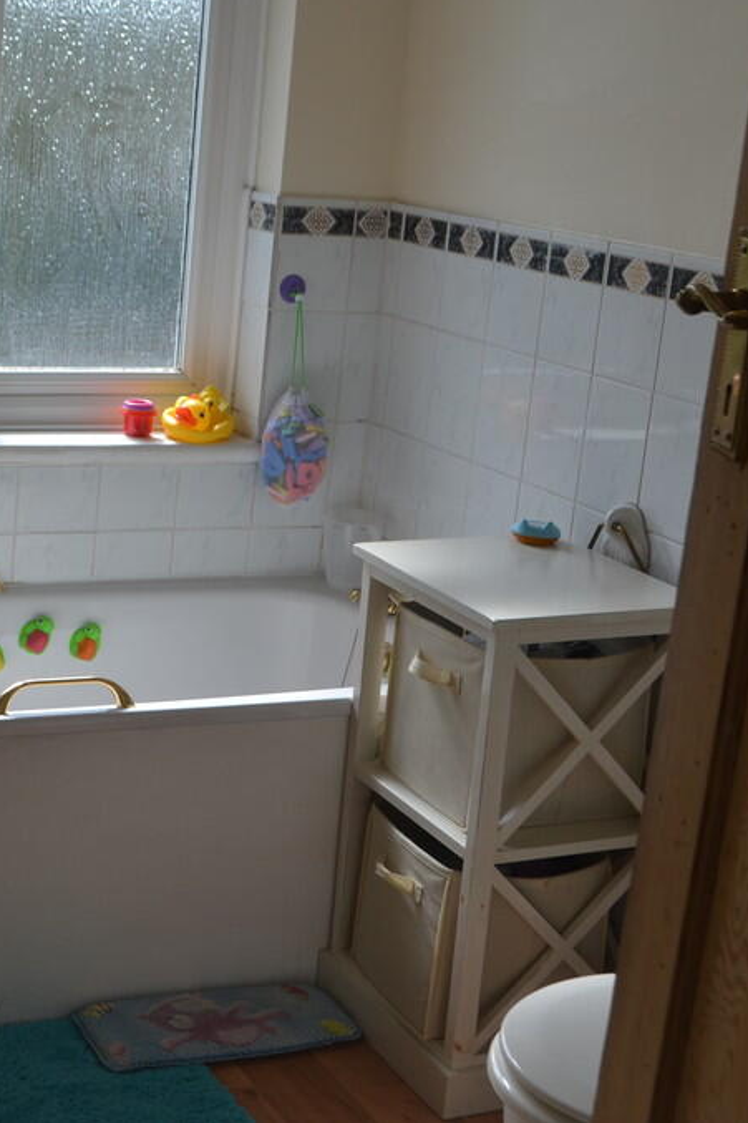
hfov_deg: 22.6
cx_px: 123
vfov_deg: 33.9
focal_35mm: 59
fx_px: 1840
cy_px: 558
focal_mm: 26
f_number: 6.3
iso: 100
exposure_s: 1/160
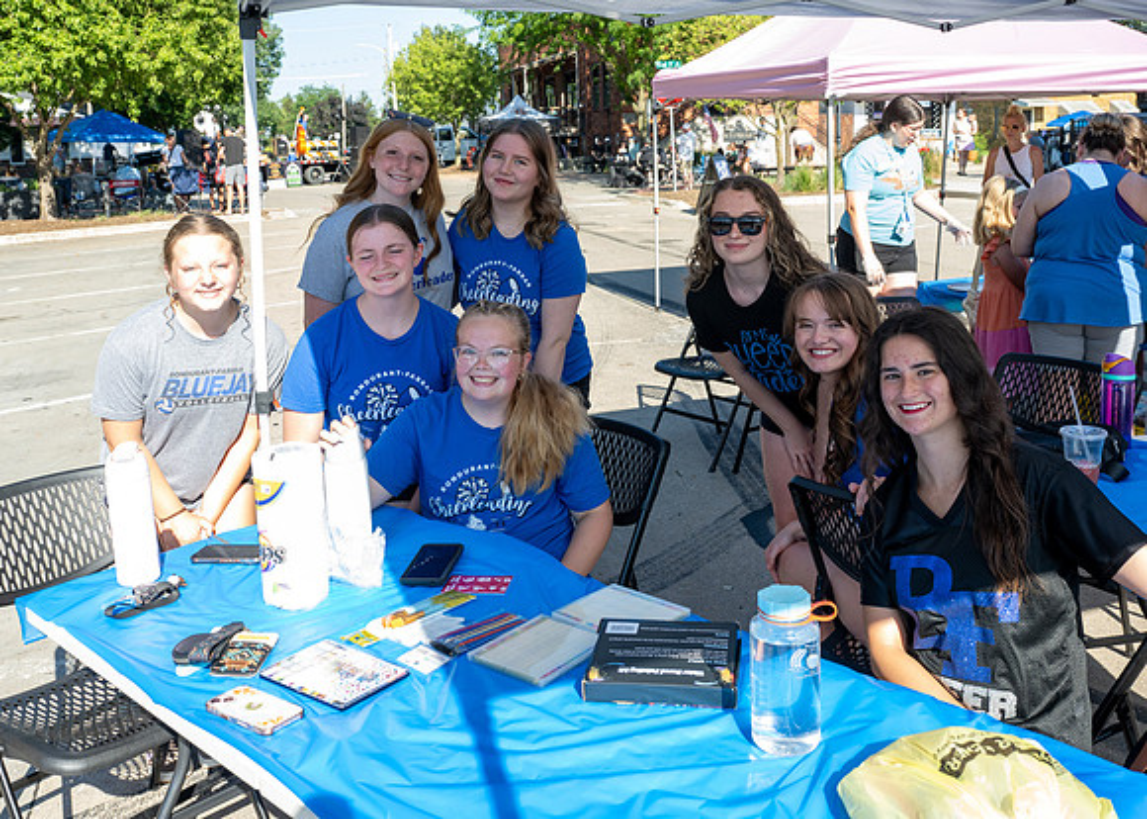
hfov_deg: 53.3
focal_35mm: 35
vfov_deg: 39.1
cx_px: 596
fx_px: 1143
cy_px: 303
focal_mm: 26.5
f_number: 6.3
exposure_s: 1/200
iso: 200
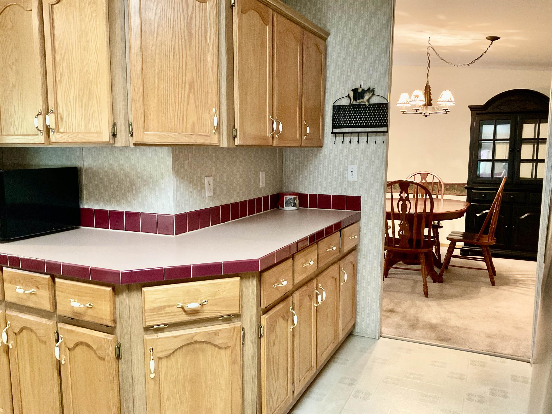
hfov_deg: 61.7
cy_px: 207
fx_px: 462
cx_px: 276
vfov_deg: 48.2
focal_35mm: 29
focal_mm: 3
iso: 320
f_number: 1.8
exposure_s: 1/40
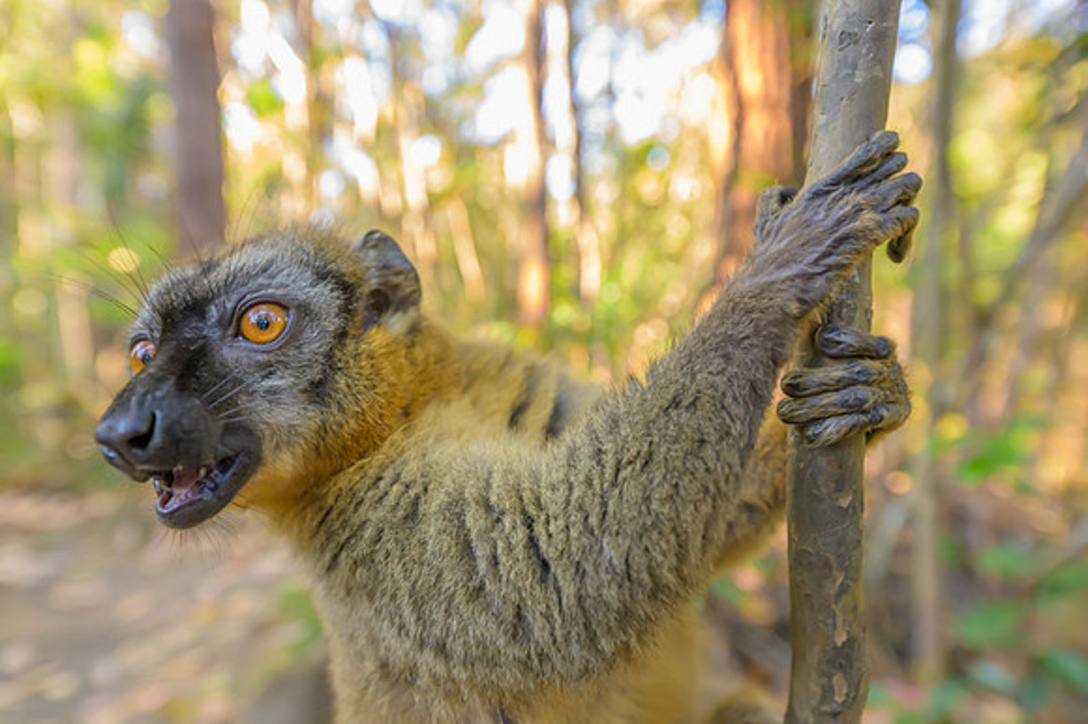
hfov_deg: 73.8
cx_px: 544
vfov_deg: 53.1
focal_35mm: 24
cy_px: 362
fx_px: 725
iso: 6400
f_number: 4
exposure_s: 1/800
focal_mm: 24
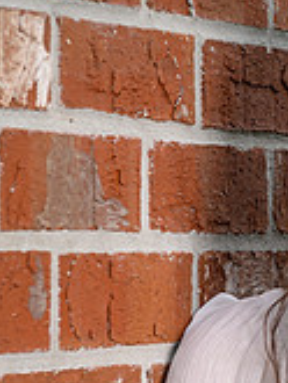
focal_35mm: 186
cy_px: 326
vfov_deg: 10.6
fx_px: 2061
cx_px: 516
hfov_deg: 7.7
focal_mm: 55
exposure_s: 1/250
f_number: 4.5
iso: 160
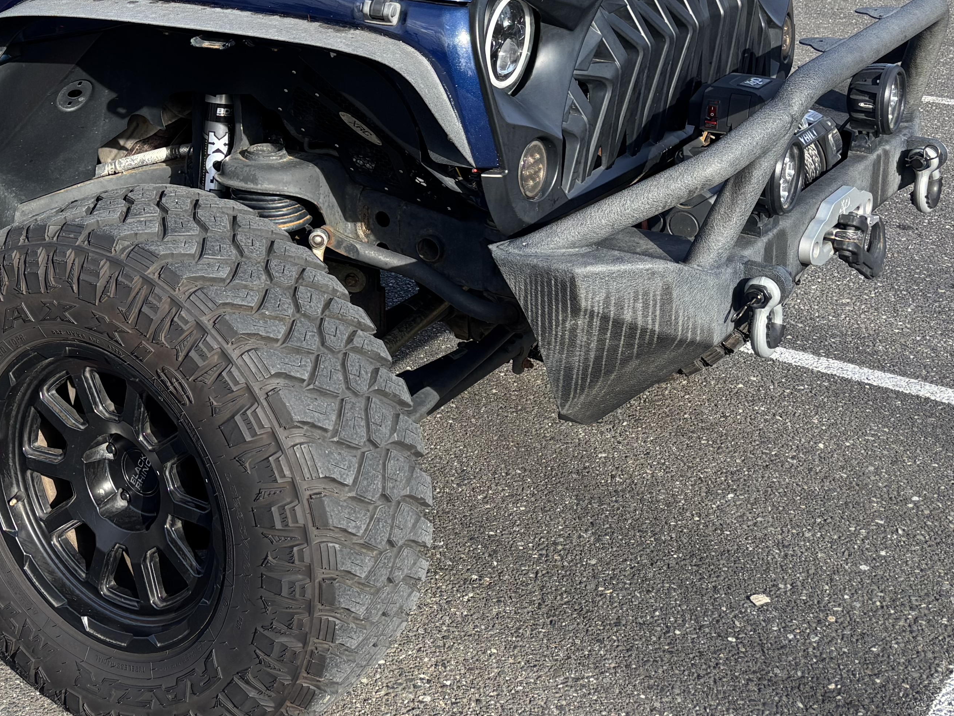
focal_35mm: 57
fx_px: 1571
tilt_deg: -13.3
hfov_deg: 31.9
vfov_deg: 24.8
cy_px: 52
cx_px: 72
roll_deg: +0.6
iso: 50
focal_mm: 5.96
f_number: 1.6
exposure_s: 1/1115
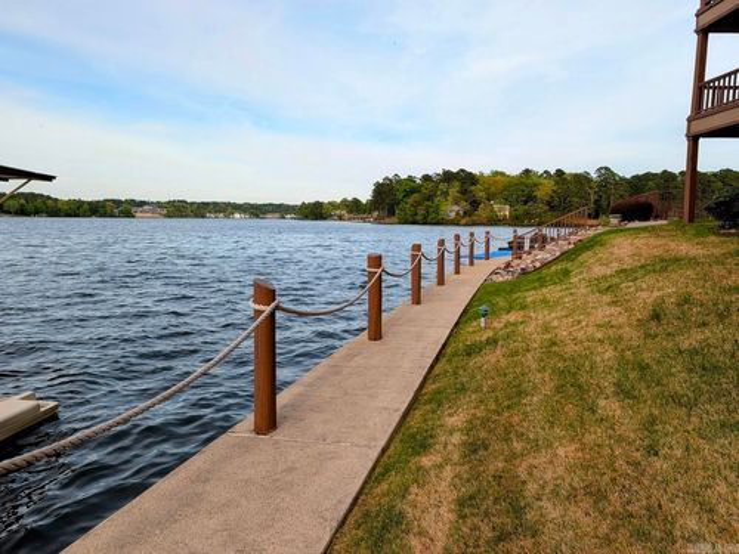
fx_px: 512
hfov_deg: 71.6
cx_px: 370
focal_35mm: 24
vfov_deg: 56.8
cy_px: 277
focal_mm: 6.9
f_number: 1.68
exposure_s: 1/580
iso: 21
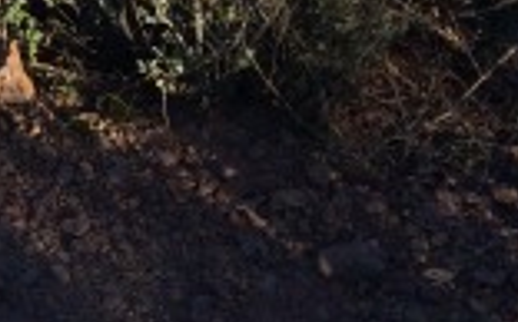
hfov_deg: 11.8
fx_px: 2227
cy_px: -515
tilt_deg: -17.0
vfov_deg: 7.6
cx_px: -521
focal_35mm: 158
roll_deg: +1.0
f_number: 2.2
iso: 32
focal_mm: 4.15
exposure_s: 1/1953
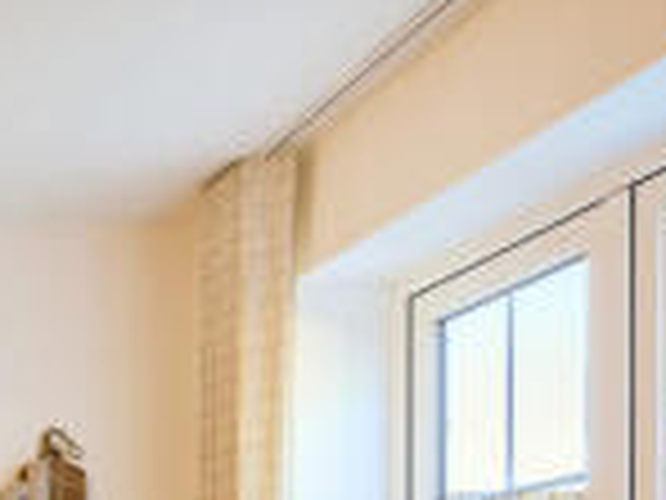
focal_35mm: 68
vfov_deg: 19.7
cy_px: 664
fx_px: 1308
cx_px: -320
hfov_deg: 23.3
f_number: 10
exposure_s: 1/1.59
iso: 100
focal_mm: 22
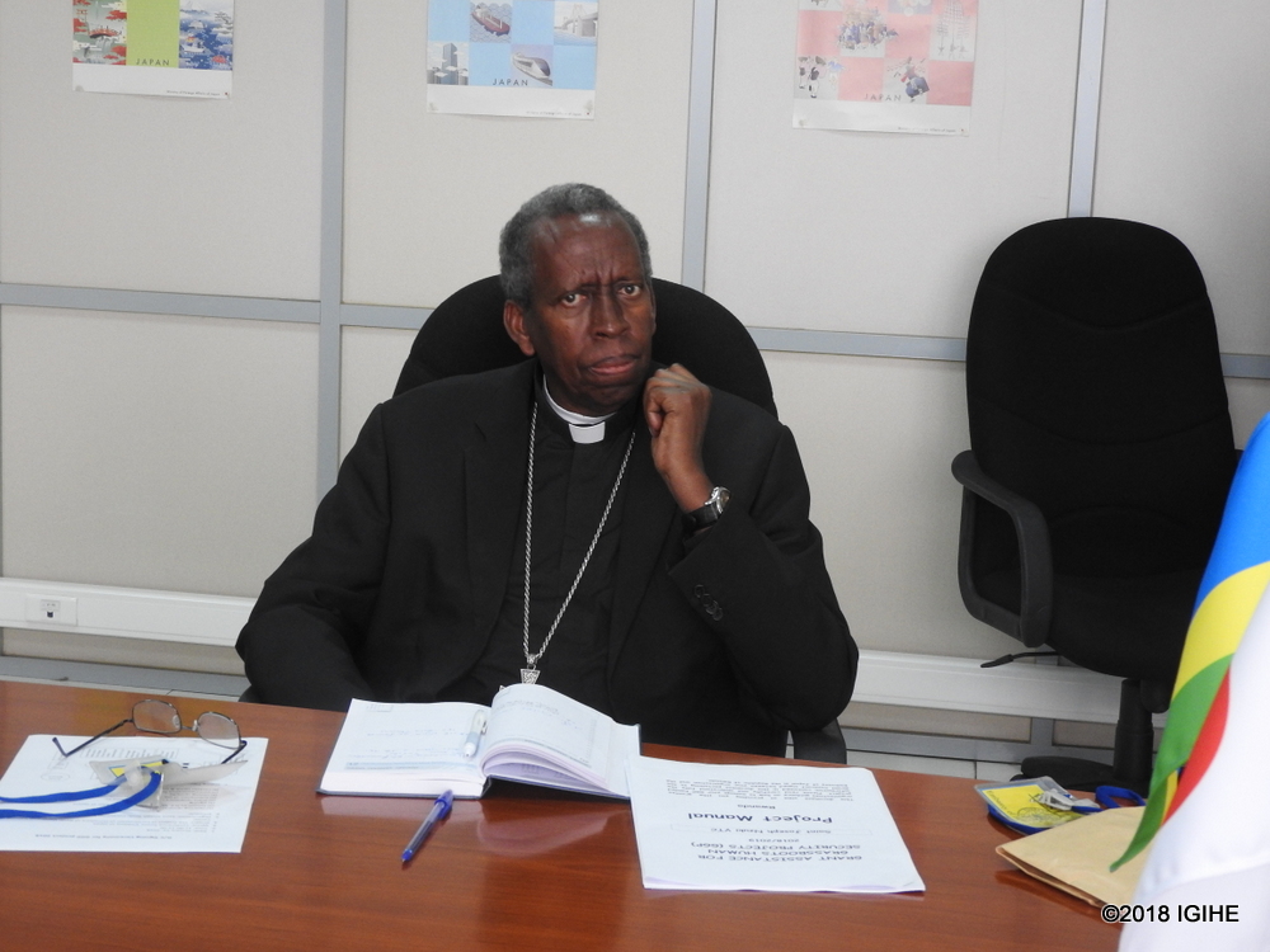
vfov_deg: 24.4
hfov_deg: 32.2
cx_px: 635
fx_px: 2201
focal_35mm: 60
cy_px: 476
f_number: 4.2
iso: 400
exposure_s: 1/25
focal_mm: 10.7
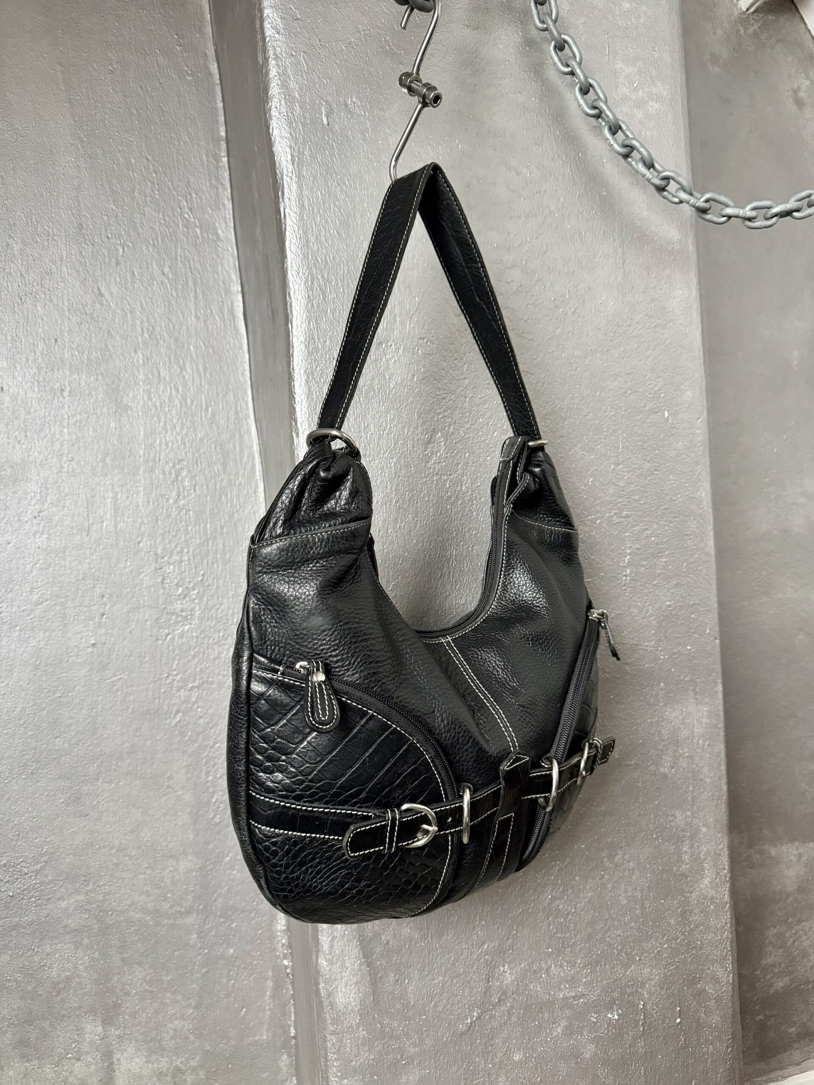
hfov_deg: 56.8
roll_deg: +0.8
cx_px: 407
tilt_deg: +0.9
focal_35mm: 24
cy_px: 542
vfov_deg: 71.6
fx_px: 752
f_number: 1.78
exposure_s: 1/60
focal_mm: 6.76
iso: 640
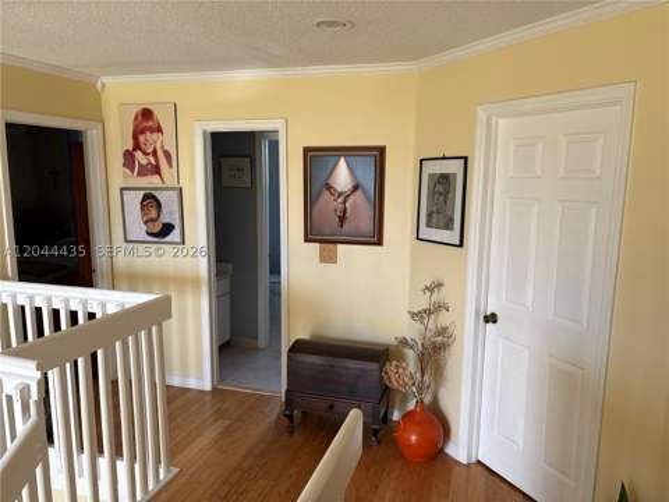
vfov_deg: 53.1
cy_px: 251
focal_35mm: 26
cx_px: 334
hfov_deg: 67.3
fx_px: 502
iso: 125
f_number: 1.6
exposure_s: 1/121
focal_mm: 5.96
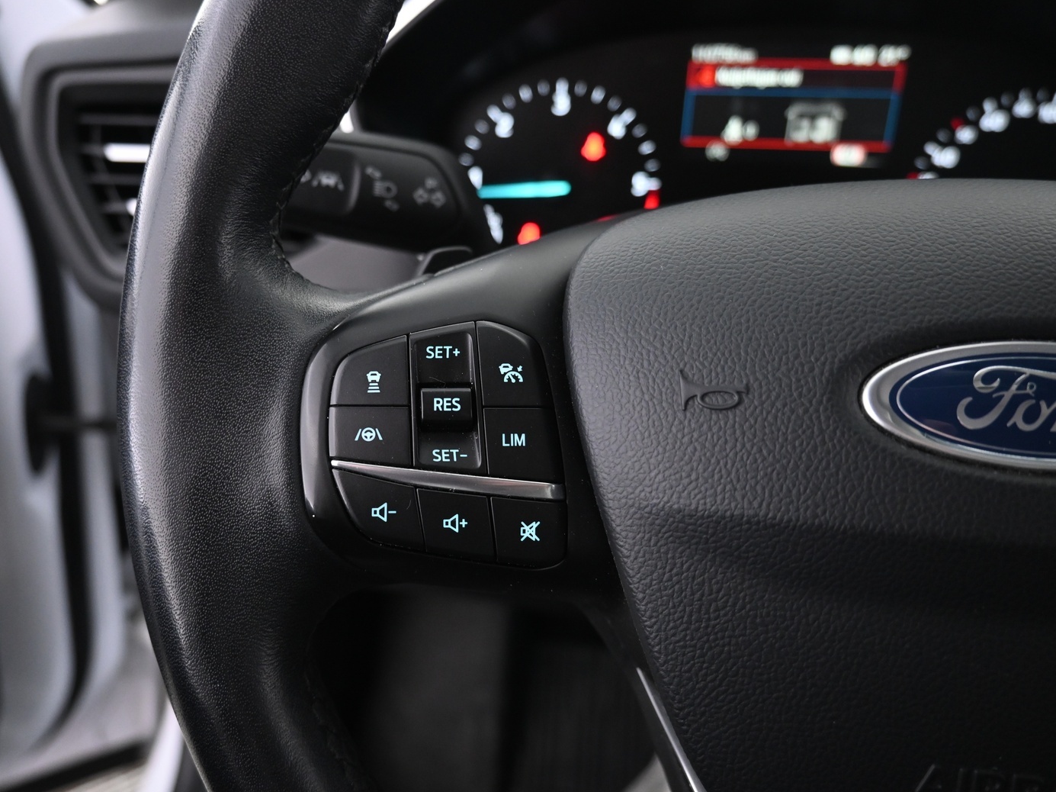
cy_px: 398
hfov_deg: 65.0
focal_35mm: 27
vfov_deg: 51.3
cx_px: 447
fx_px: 823
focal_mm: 16
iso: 1400
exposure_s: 1/25
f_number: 3.5
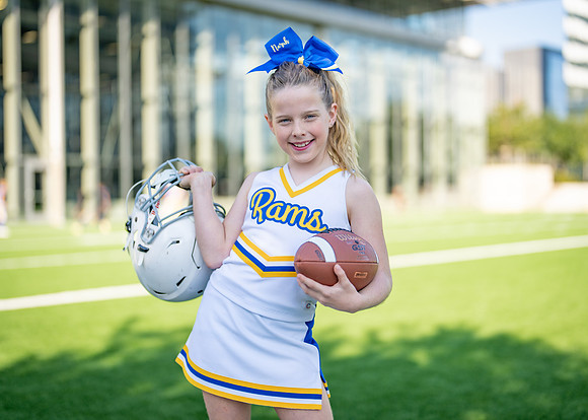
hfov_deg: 36.3
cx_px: 294
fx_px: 897
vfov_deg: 26.3
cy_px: 210
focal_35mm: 54
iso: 100
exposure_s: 1/3200
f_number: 1.2
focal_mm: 50
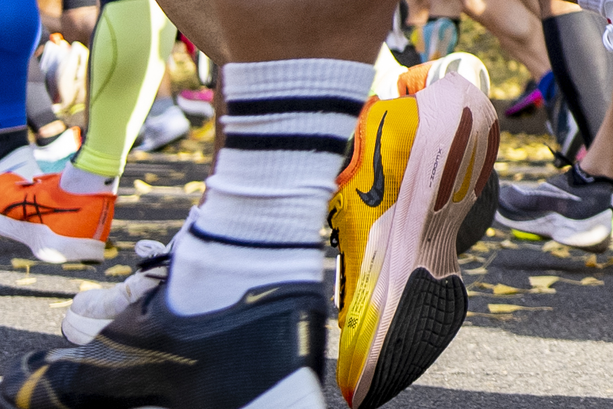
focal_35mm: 130
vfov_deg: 9.6
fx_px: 2214
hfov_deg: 11.8
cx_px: 1609
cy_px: -502
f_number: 1.8
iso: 200
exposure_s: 1/1600
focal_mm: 14
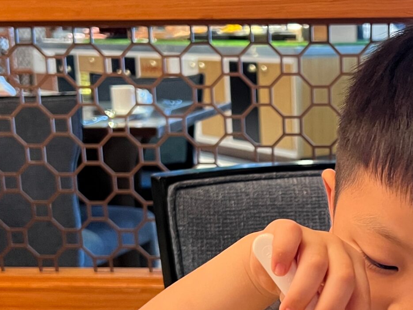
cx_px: 360
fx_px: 847
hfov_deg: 26.6
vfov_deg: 20.5
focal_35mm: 71
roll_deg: +1.1
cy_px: 245
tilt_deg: -15.2
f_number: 1.5
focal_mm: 5.7
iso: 500
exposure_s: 1/33
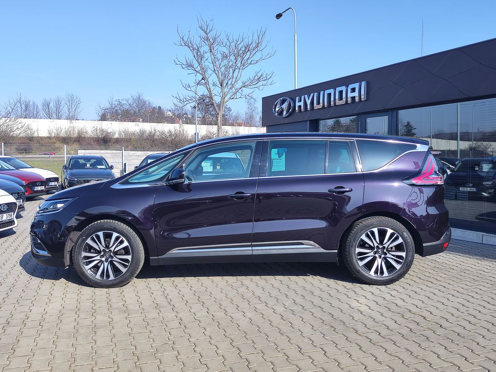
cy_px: 186
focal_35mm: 23
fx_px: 330
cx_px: 248
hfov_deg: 73.9
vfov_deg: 58.9
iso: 50
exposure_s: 1/520
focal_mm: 7.01
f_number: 1.69
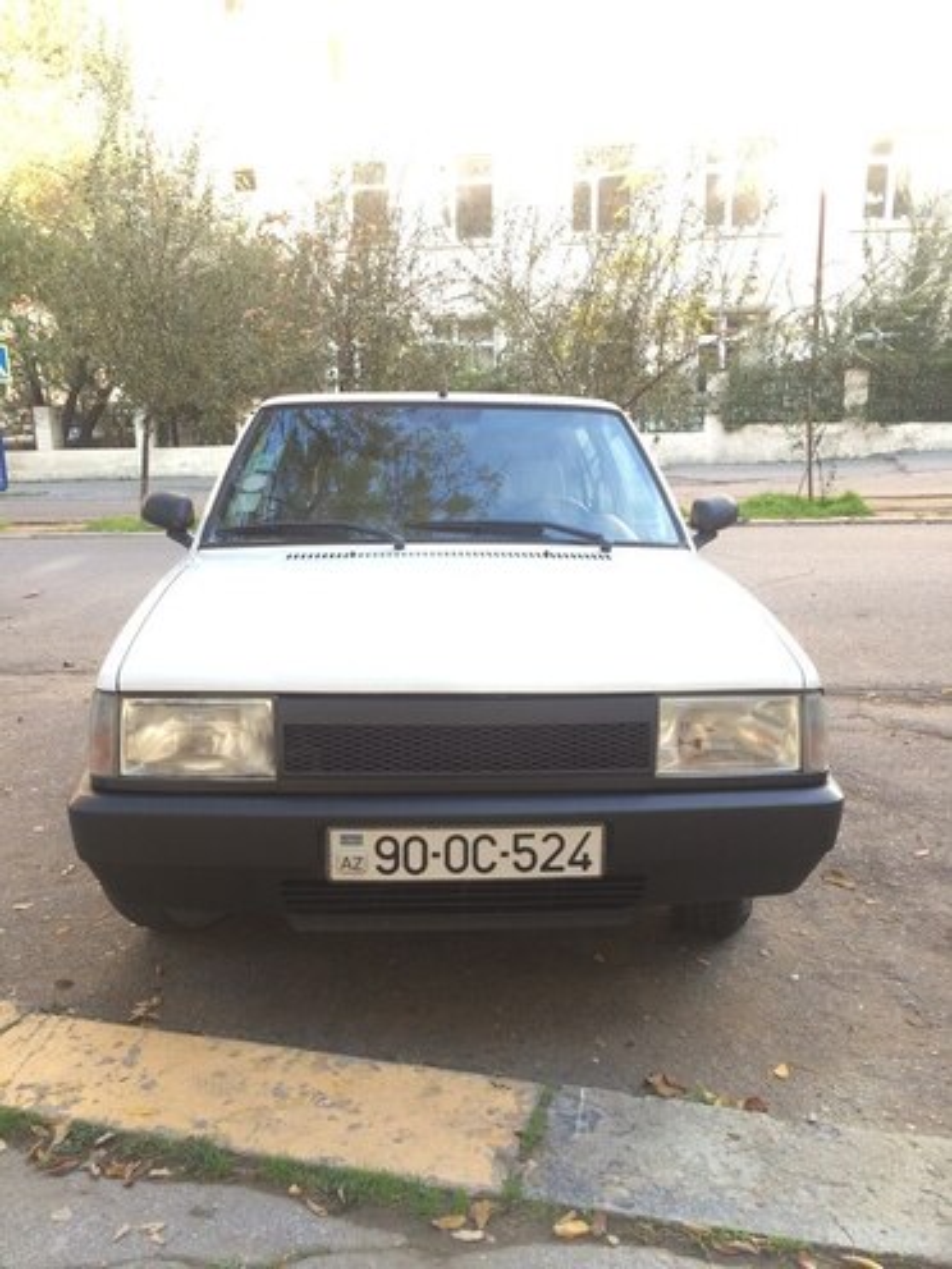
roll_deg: +0.8
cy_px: 634
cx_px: 476
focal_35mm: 29
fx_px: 1063
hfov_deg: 48.2
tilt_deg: -15.3
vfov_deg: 61.7
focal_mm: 4.15
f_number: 2.2
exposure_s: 1/100
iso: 32
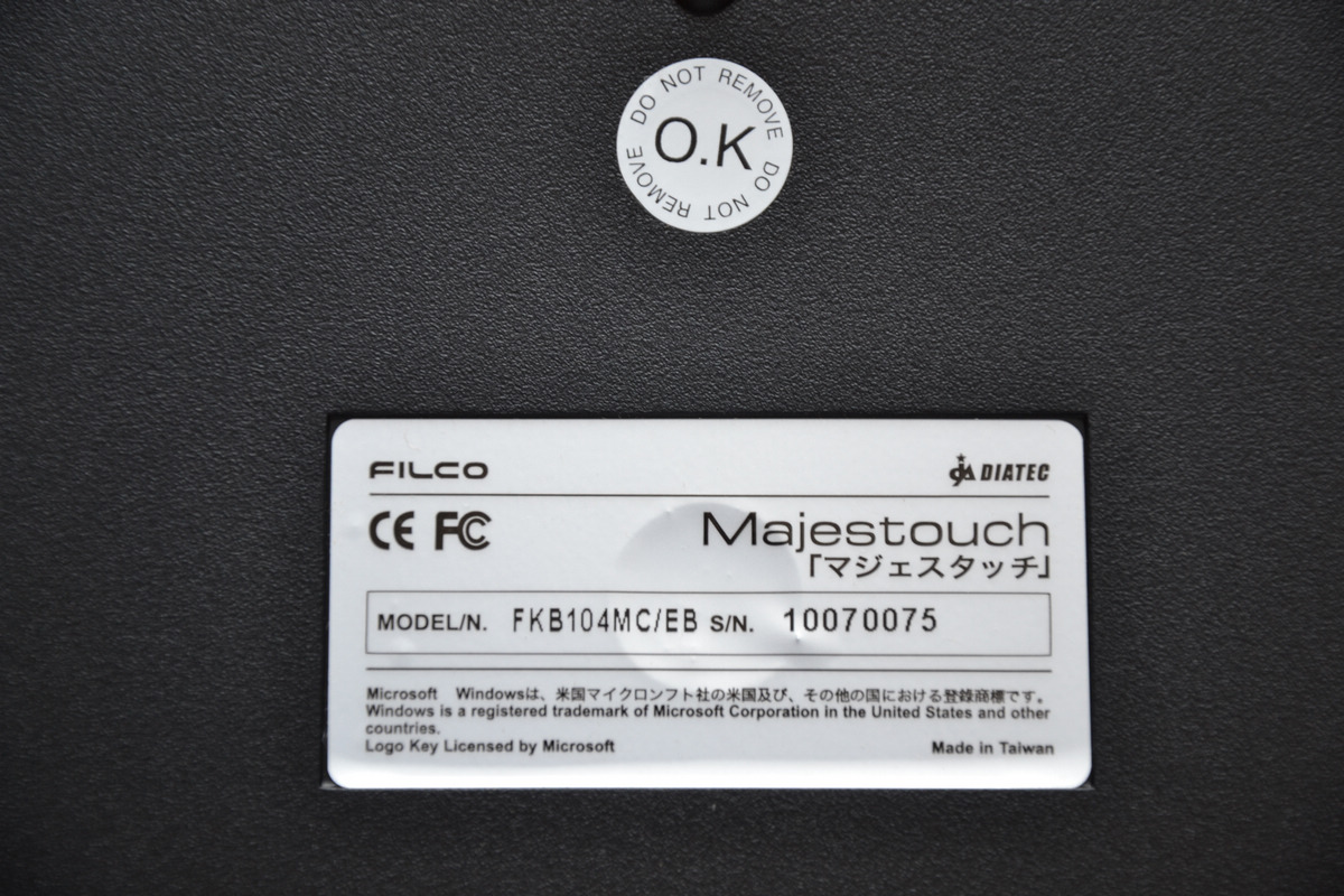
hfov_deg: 13.0
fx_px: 5880
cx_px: 672
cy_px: 448
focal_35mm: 158
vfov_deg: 8.7
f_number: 5.6
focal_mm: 105
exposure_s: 1/80
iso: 400
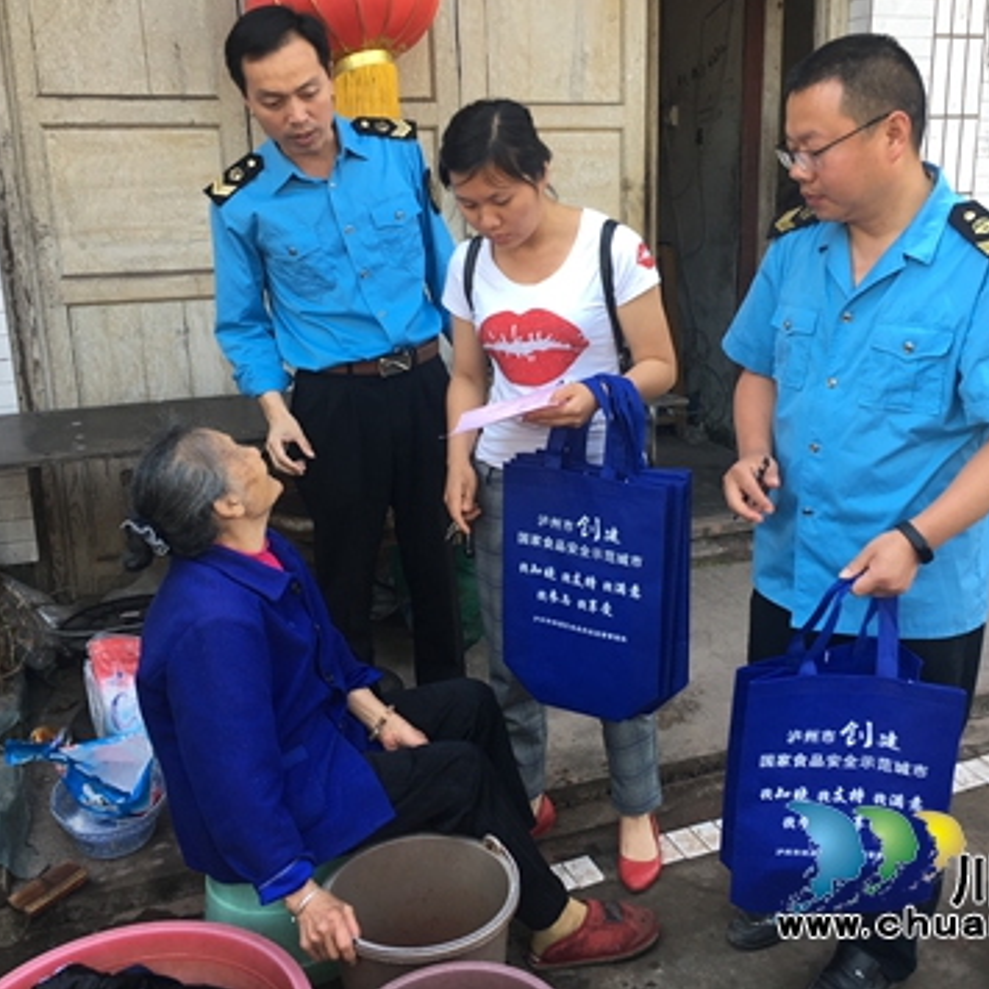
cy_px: 471
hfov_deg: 45.9
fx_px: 1164
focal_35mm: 36
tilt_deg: -13.6
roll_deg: +2.1
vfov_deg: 46.0
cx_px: 567
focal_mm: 4.15
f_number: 2.2
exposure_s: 1/100
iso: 25
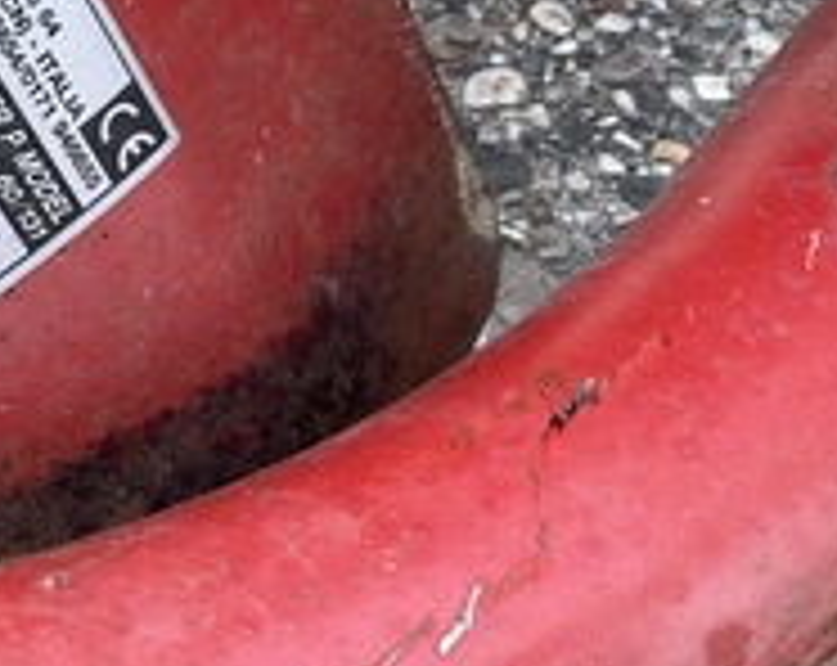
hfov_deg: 28.7
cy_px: 81
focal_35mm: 61
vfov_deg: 24.3
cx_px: -36
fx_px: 1508
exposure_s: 1/122
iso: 40
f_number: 1.8
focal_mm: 3
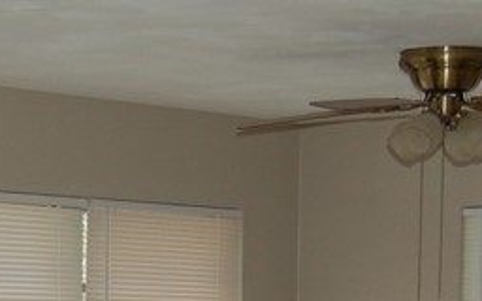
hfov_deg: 13.9
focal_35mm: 149
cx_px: 31
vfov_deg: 8.5
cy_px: 499
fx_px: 1959
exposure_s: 1/60
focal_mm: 23
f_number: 3.8
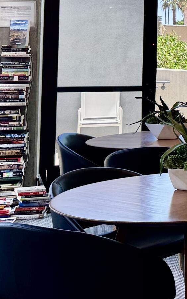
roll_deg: -0.2
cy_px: 23
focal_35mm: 85
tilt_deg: +2.4
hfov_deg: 12.5
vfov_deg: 23.6
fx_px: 693
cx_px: 430
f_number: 1.78
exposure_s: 1/120
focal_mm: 6.76
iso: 64
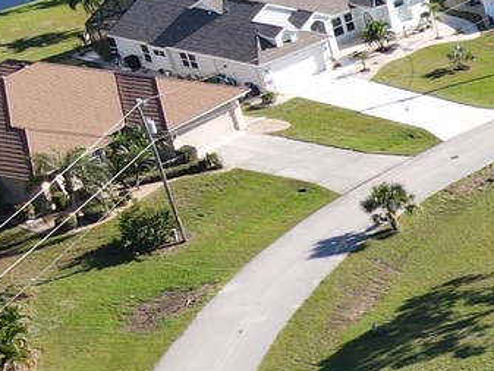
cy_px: 414
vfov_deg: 12.8
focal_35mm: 114
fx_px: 1627
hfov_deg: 13.4
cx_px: 1140
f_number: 2.8
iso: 100
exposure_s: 1/320
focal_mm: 4.5
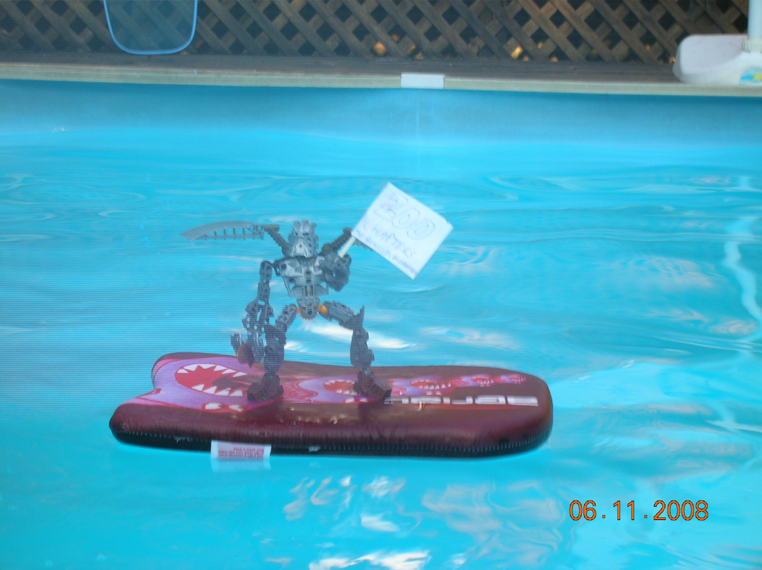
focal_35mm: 102
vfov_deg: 14.5
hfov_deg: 19.3
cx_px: 381
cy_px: 285
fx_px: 2243
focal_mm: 17.1
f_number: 8.2
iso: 50
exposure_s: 1/33.5
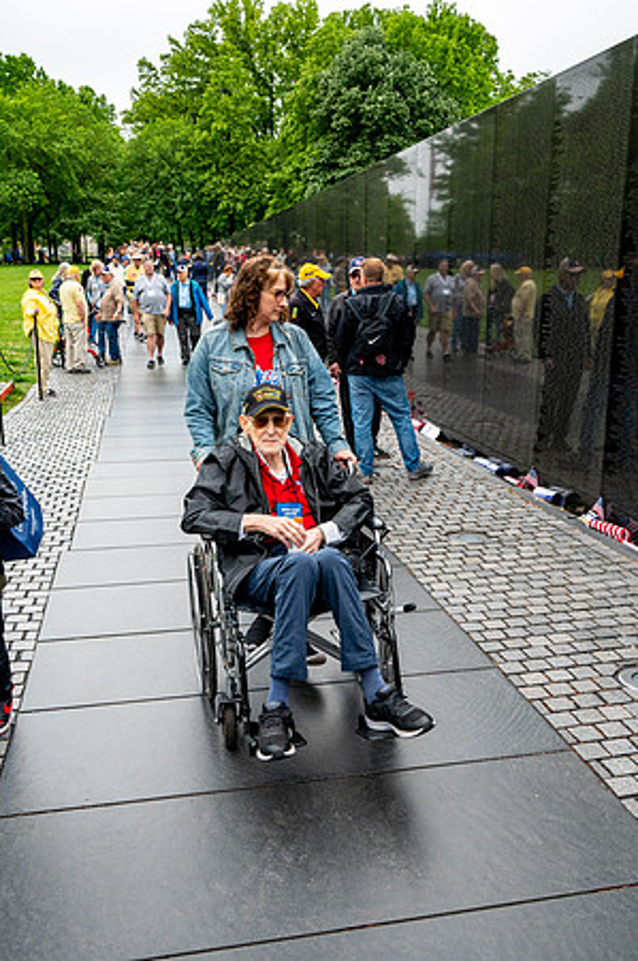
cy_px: 480
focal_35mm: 32
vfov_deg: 58.0
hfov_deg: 40.4
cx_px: 319
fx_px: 866
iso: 1250
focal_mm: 32.5
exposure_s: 1/640
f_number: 8
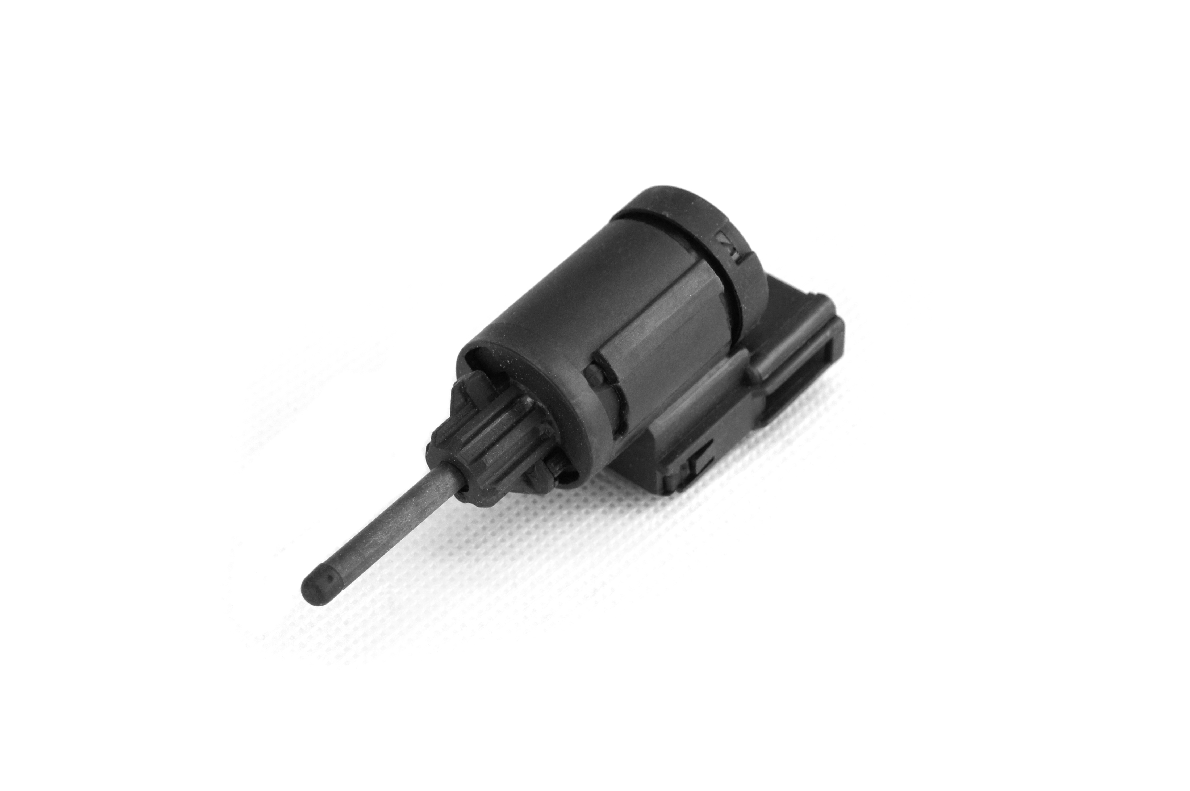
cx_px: 593
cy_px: 379
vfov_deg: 15.1
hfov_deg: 22.5
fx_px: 2990
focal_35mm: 91
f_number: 8
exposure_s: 1/40
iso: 800
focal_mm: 55
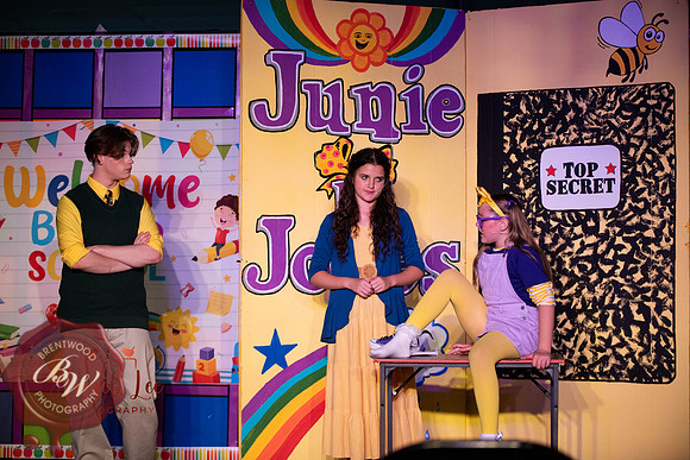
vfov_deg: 16.7
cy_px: 230
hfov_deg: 24.8
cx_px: 345
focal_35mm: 82
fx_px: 1572
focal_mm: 82
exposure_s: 1/640
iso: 1600
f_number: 2.8
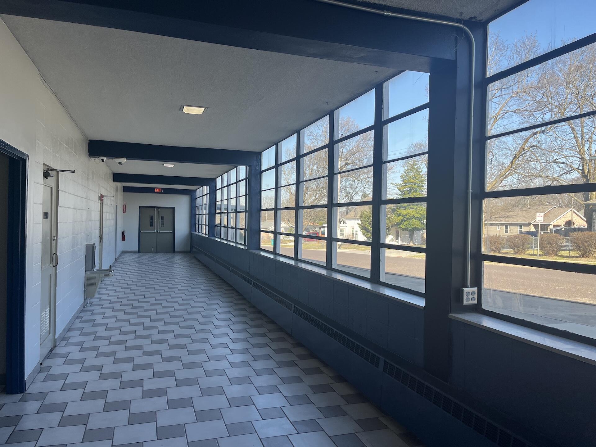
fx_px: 448
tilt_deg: -0.9
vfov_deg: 53.1
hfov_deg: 67.3
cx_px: 298
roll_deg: -0.6
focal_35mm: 26
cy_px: 224
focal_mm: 5.1
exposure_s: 1/592
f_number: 1.6
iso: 50
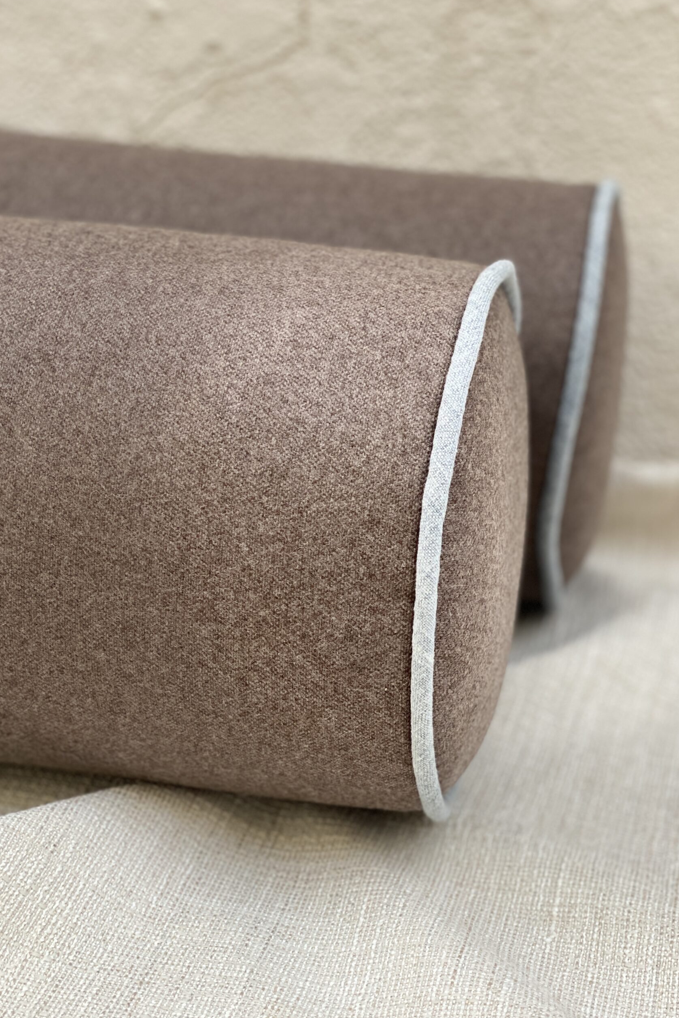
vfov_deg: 36.2
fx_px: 1556
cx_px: 376
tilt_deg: -17.9
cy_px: 506
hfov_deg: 24.6
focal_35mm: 55
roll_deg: -3.5
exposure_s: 1/122
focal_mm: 6
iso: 100
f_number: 2
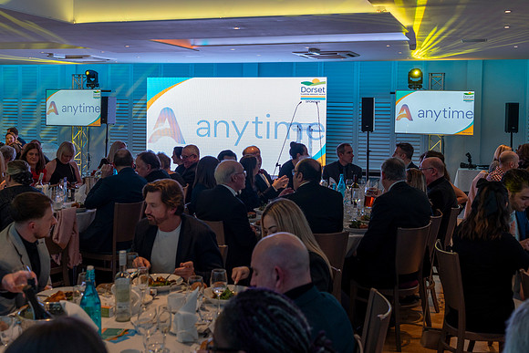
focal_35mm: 44
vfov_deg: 30.7
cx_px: 259
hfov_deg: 44.9
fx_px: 640
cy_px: 134
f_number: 4.5
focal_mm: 35
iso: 400
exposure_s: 1/60
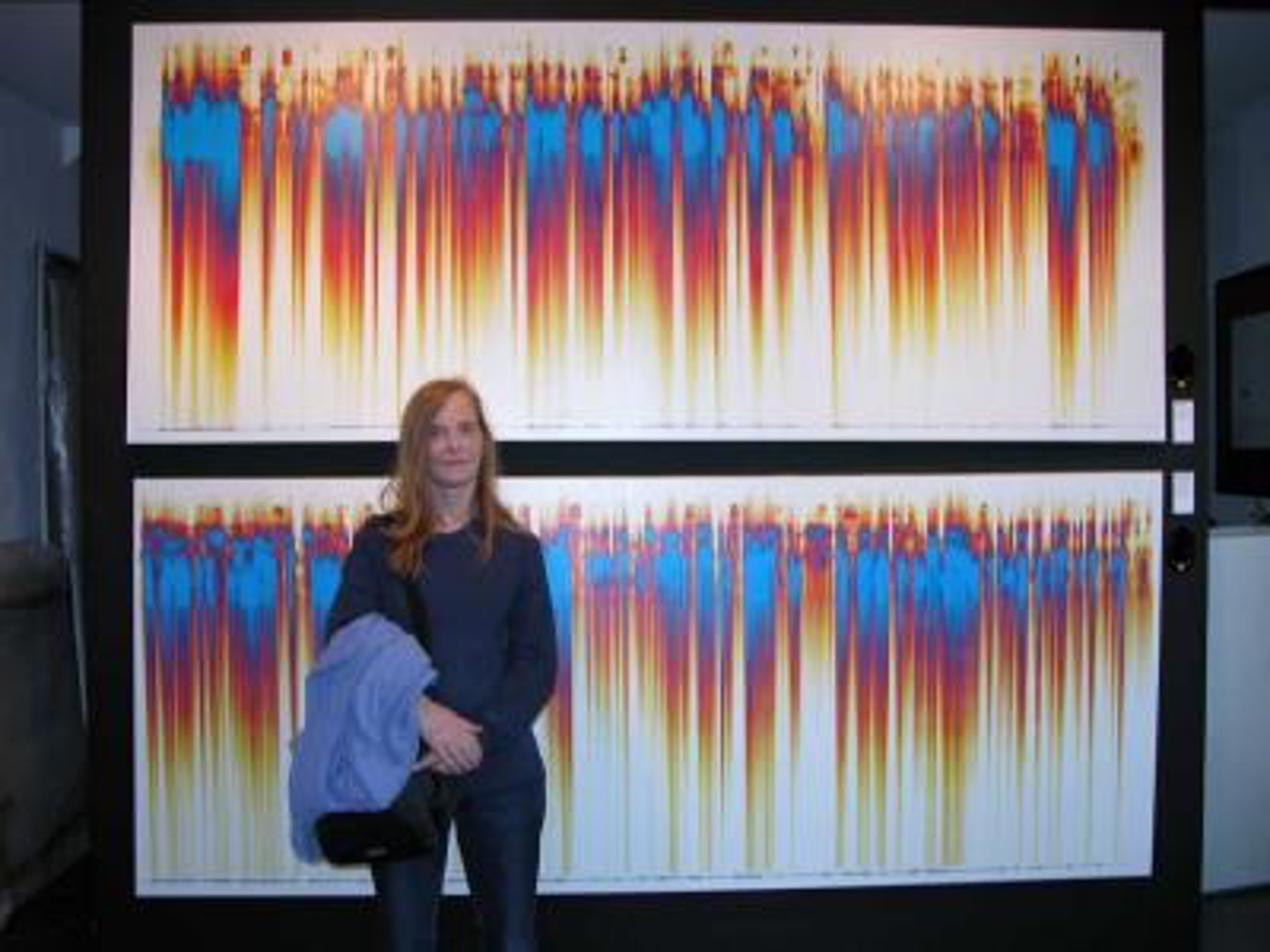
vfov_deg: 40.7
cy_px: 476
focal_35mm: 35
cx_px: 635
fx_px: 1284
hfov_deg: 52.6
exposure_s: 1/30
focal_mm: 8.9
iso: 100
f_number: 2.8
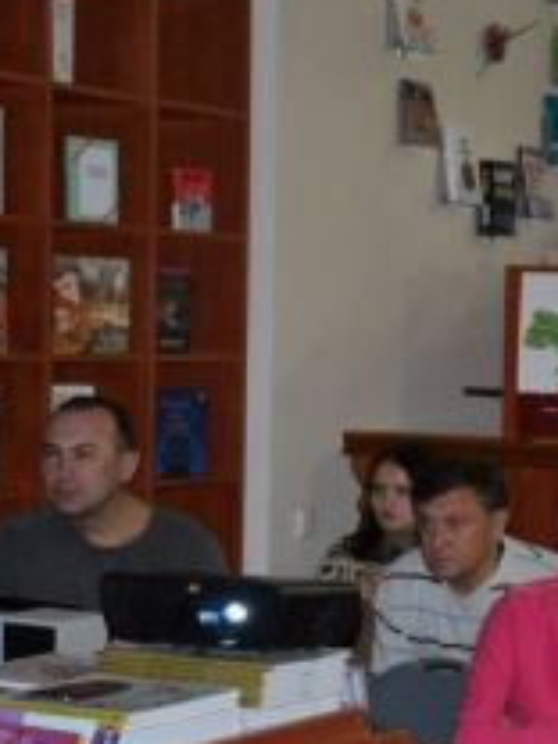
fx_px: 2278
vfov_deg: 18.5
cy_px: 492
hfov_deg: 13.6
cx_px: 651
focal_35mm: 106
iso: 3200
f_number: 4.2
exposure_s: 1/60
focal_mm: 34
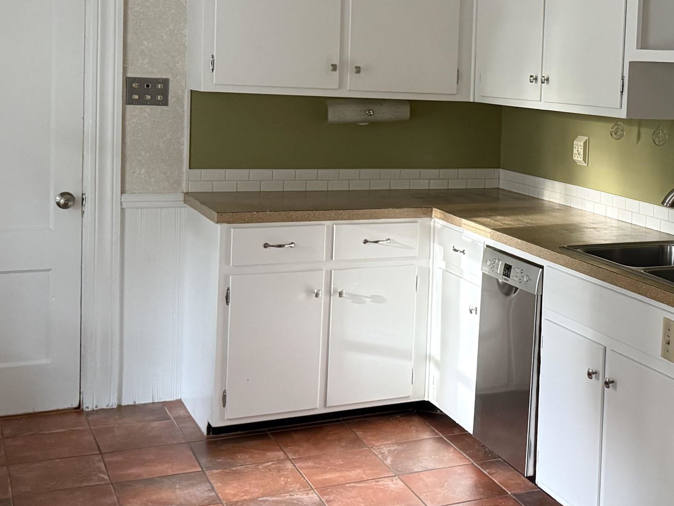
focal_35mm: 54
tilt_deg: -3.1
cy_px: 144
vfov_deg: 26.8
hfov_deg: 34.1
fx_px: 1052
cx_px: 568
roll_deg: -3.0
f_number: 1.78
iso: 500
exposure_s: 1/48
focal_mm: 6.76
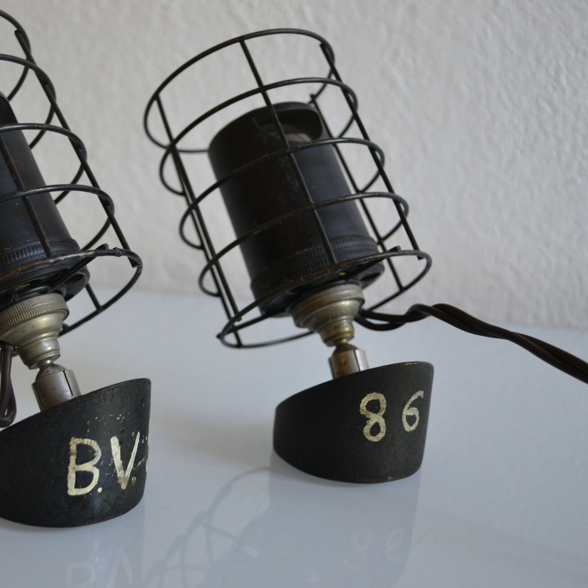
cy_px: 299
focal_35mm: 43
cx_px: 180
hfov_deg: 38.6
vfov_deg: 39.2
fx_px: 826
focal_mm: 22
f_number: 4
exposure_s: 1/25
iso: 400
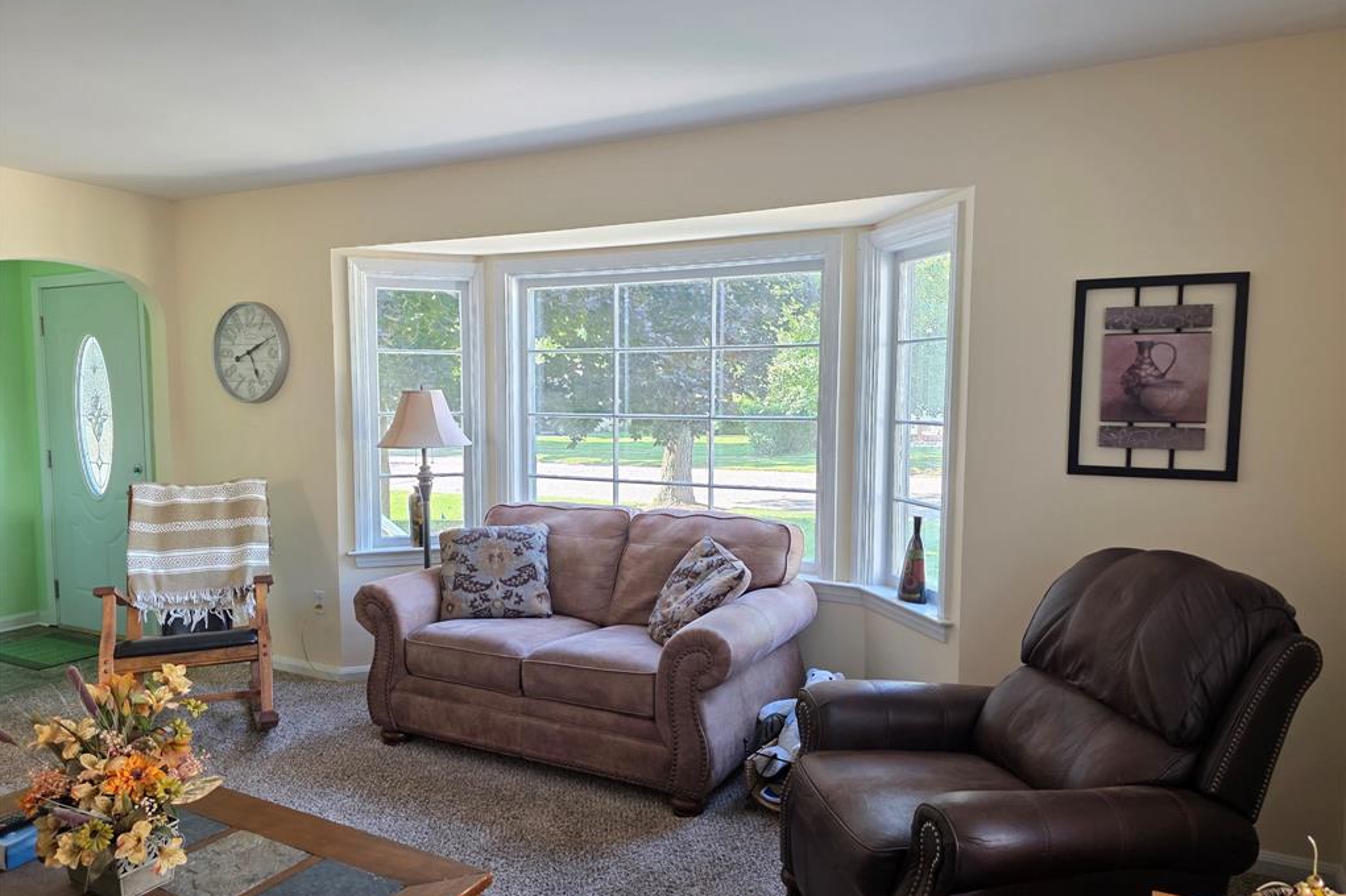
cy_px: 472
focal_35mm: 24
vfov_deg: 53.1
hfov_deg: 73.8
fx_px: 897
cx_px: 672
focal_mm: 6.3
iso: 320
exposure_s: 1/120
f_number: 1.7
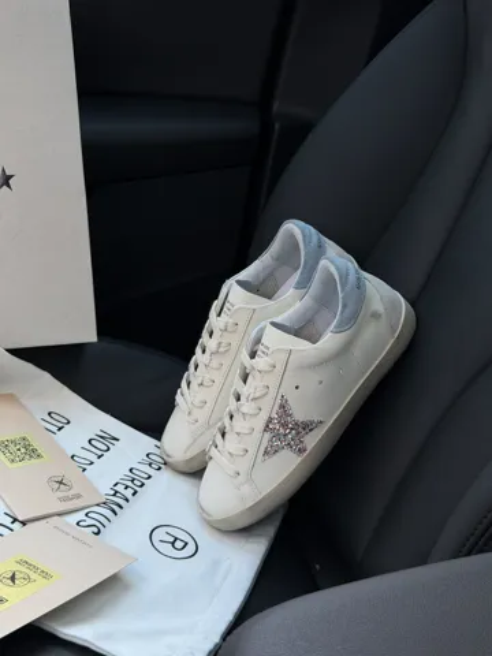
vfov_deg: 39.7
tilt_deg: -30.6
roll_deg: -1.2
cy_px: 328
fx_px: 910
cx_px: 246
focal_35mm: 48
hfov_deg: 30.3
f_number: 1.78
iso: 80
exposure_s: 1/61
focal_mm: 6.76
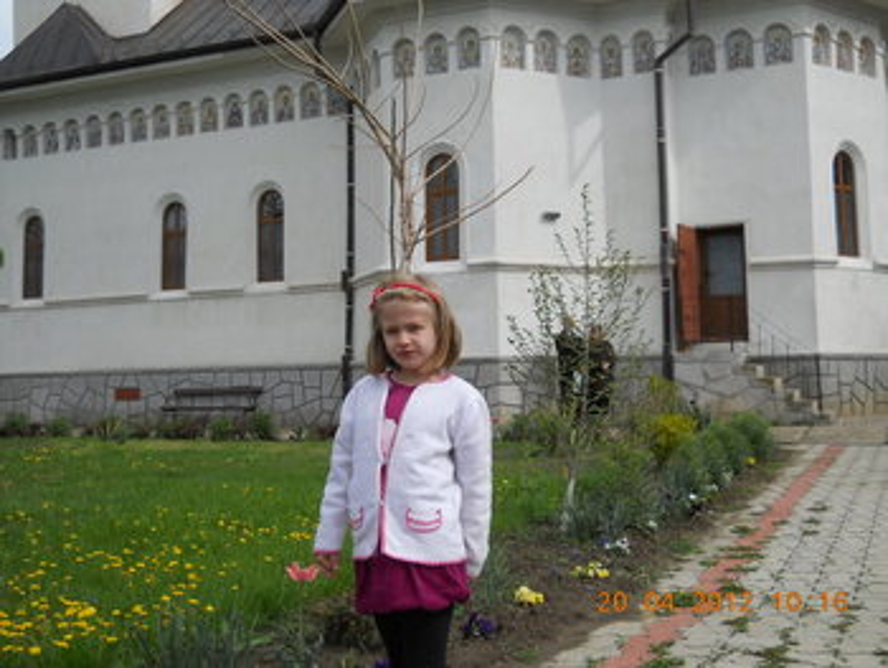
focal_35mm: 41
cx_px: 444
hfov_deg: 45.7
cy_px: 334
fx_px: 1052
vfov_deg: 35.2
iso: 80
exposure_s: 1/320
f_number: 5.5
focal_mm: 6.72
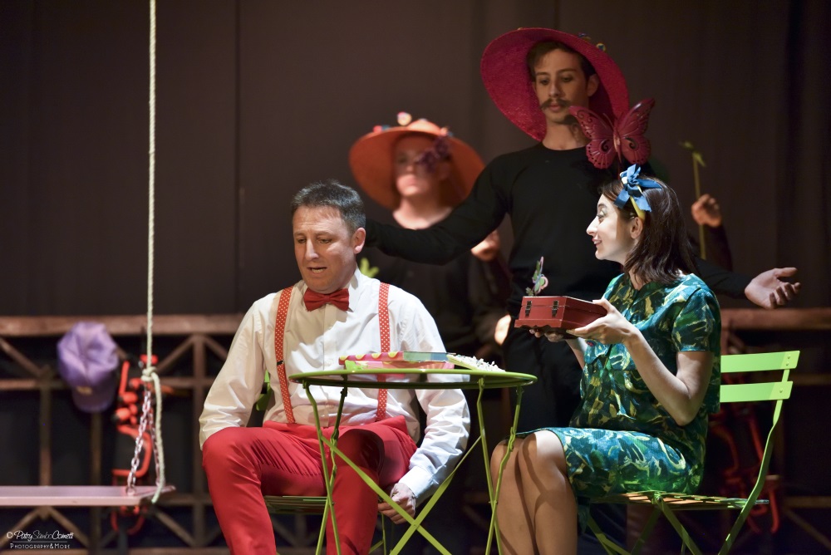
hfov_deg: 10.3
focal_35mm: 200
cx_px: 416
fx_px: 4619
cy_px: 278
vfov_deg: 6.9
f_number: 2.8
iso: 2500
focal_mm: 200
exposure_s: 1/250
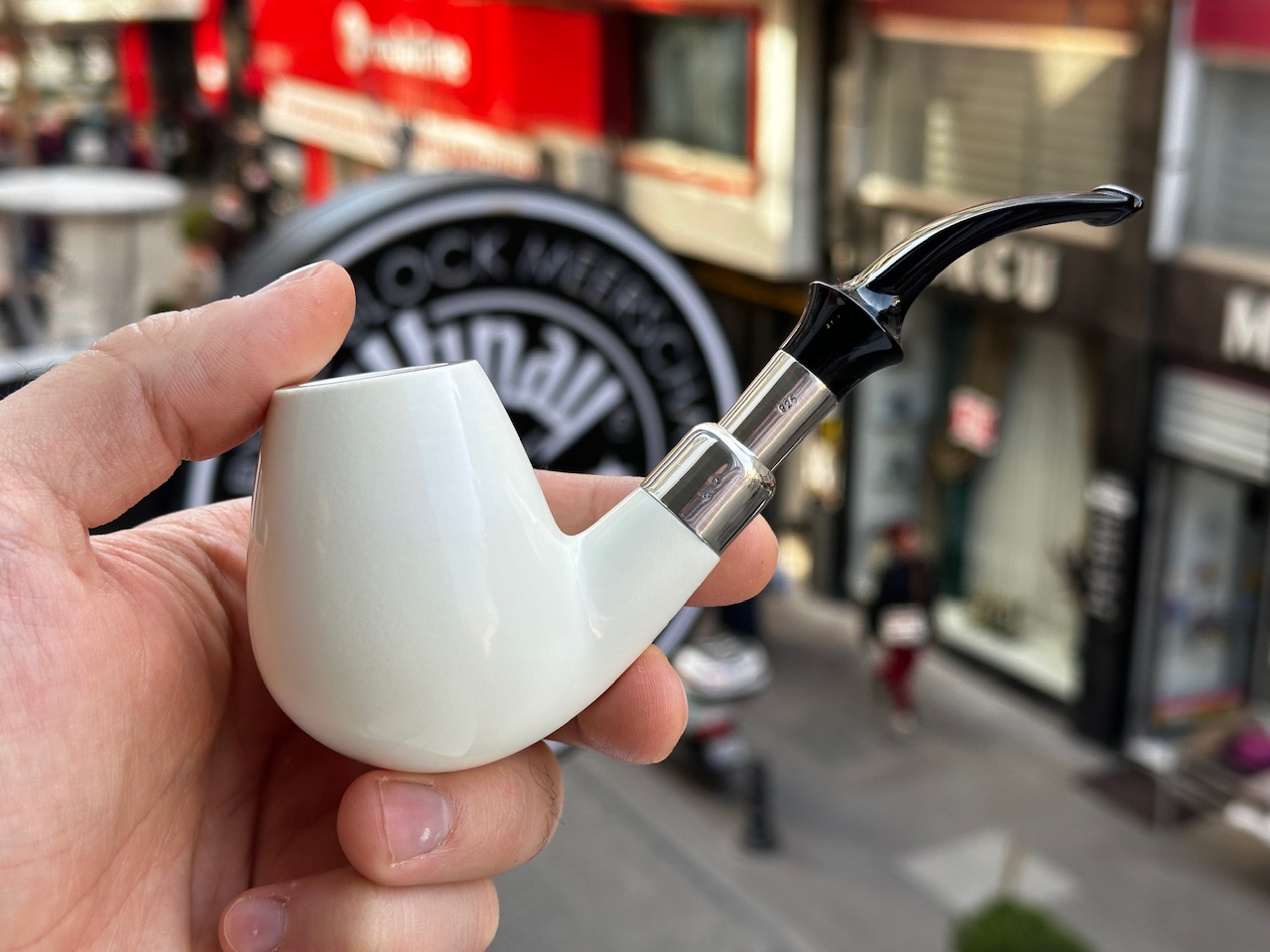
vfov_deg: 30.3
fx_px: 1761
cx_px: 635
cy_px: 476
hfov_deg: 39.7
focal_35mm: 48
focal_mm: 6.86
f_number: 1.78
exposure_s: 1/417
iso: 64
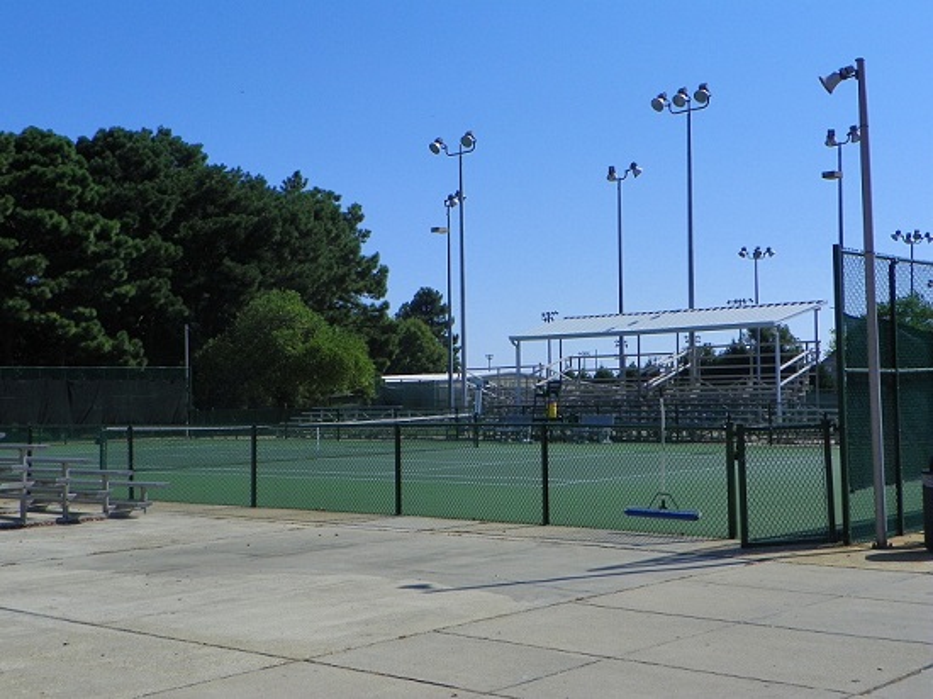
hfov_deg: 38.2
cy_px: 350
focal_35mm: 50
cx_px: 466
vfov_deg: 29.1
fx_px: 1347
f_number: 5.6
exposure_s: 1/800
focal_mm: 8.9
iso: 64
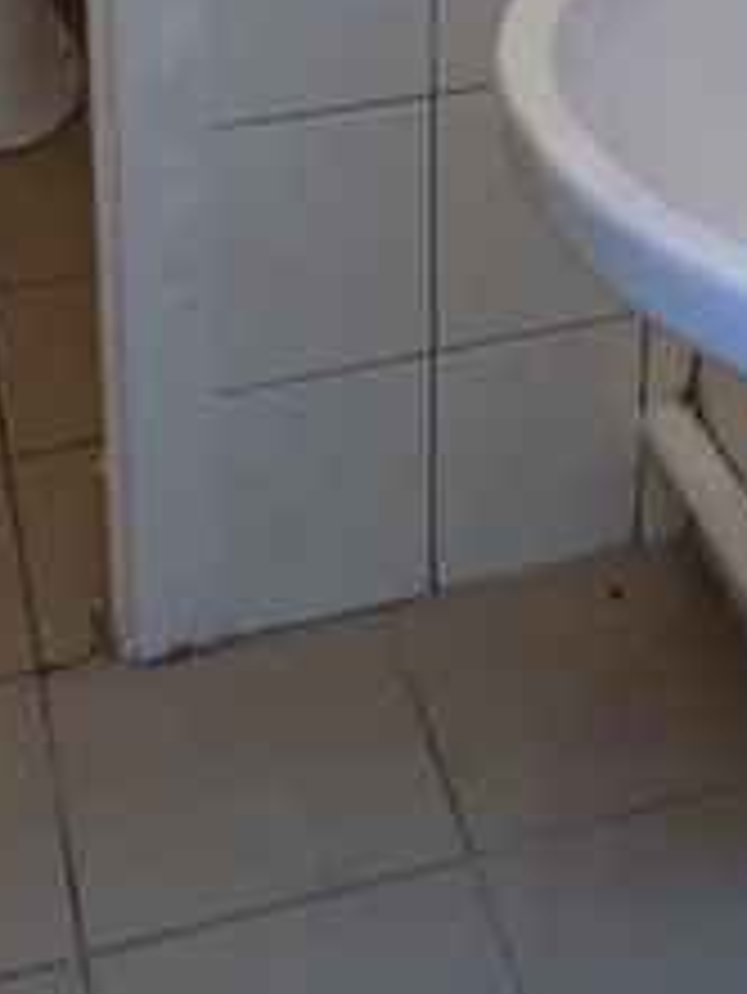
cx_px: 594
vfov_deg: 20.4
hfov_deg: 18.3
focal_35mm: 80
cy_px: -553
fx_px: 2300
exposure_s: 1/30
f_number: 3.1
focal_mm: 4
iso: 280
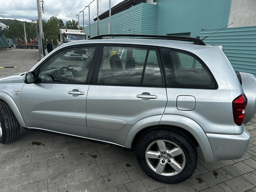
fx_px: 177
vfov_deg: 56.8
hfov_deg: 71.6
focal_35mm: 24
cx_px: 128
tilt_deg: -15.6
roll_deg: -1.5
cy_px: 96
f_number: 1.78
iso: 80
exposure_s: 1/1812
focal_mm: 6.86
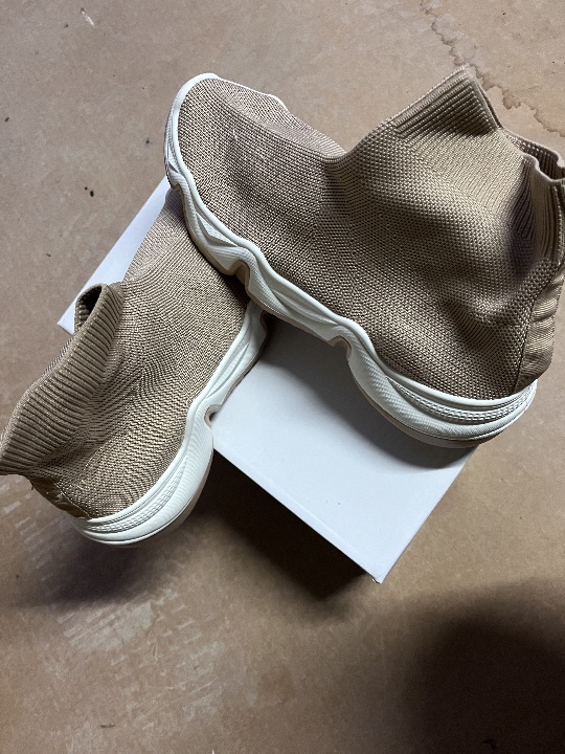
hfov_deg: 53.1
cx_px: 282
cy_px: 377
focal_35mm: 26
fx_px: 566
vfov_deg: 67.3
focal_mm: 5.1
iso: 500
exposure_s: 1/50
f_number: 1.6
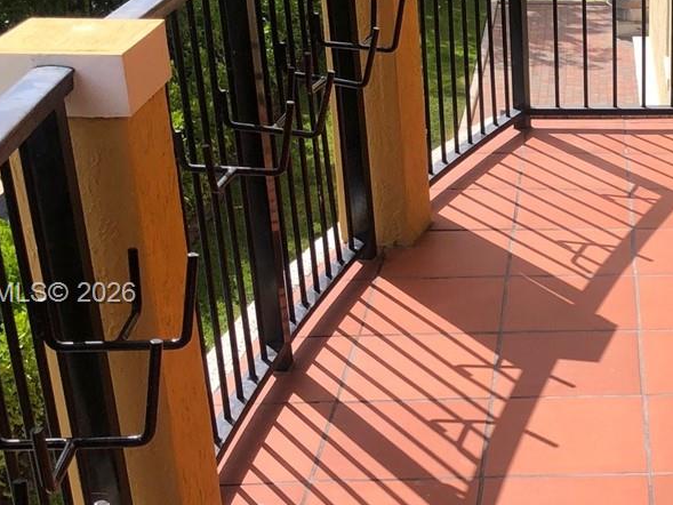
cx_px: 695
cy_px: 295
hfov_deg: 24.3
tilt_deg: -24.7
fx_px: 1478
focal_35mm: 76
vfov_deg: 19.4
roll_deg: -0.9
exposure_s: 1/1736
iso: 20
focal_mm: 3.99
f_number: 1.8
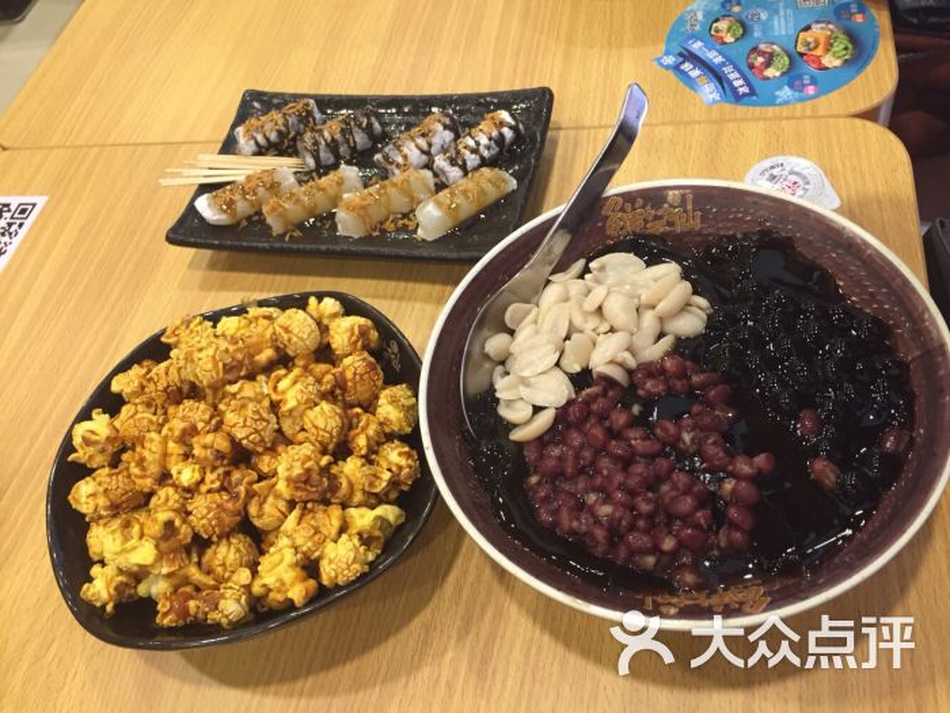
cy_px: 356
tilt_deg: -55.3
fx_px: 796
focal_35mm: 29
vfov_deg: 48.2
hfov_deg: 61.7
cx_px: 475
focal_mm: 4.15
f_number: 2.2
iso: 160
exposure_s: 1/30
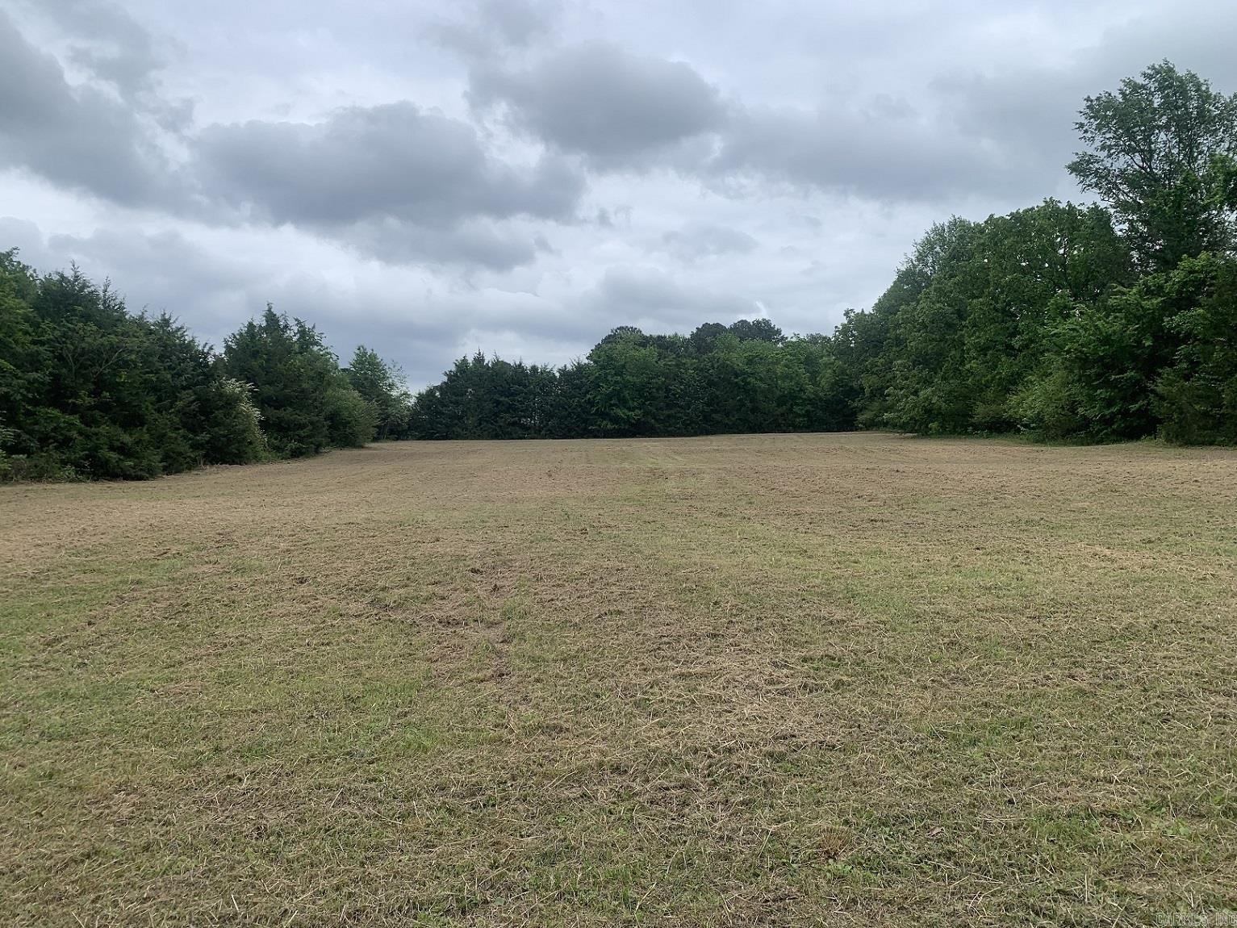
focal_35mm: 26
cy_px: 464
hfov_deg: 67.3
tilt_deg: -0.2
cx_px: 618
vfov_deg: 53.1
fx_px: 929
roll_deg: +1.0
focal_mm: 4.25
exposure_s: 1/1149
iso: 25
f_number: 1.8
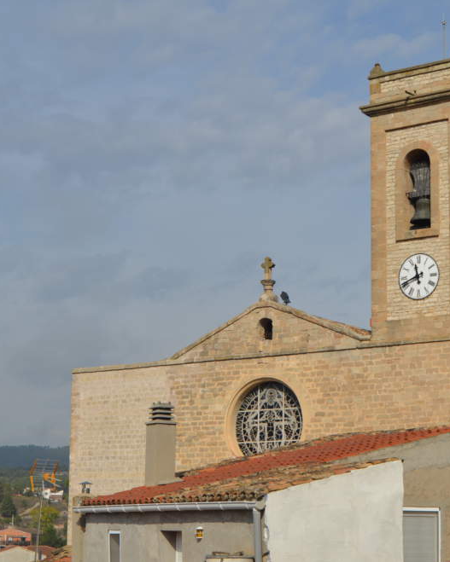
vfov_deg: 23.6
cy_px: 281
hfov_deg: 18.9
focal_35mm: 81
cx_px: 272
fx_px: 1349
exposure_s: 1/400
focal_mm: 38
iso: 100
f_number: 10
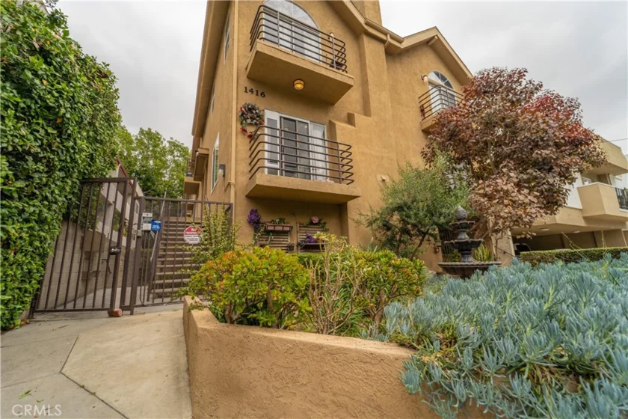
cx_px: 314
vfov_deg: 81.2
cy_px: 210
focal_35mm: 14
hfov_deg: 104.3
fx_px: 244
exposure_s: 1/800
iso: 100
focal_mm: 14
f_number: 5
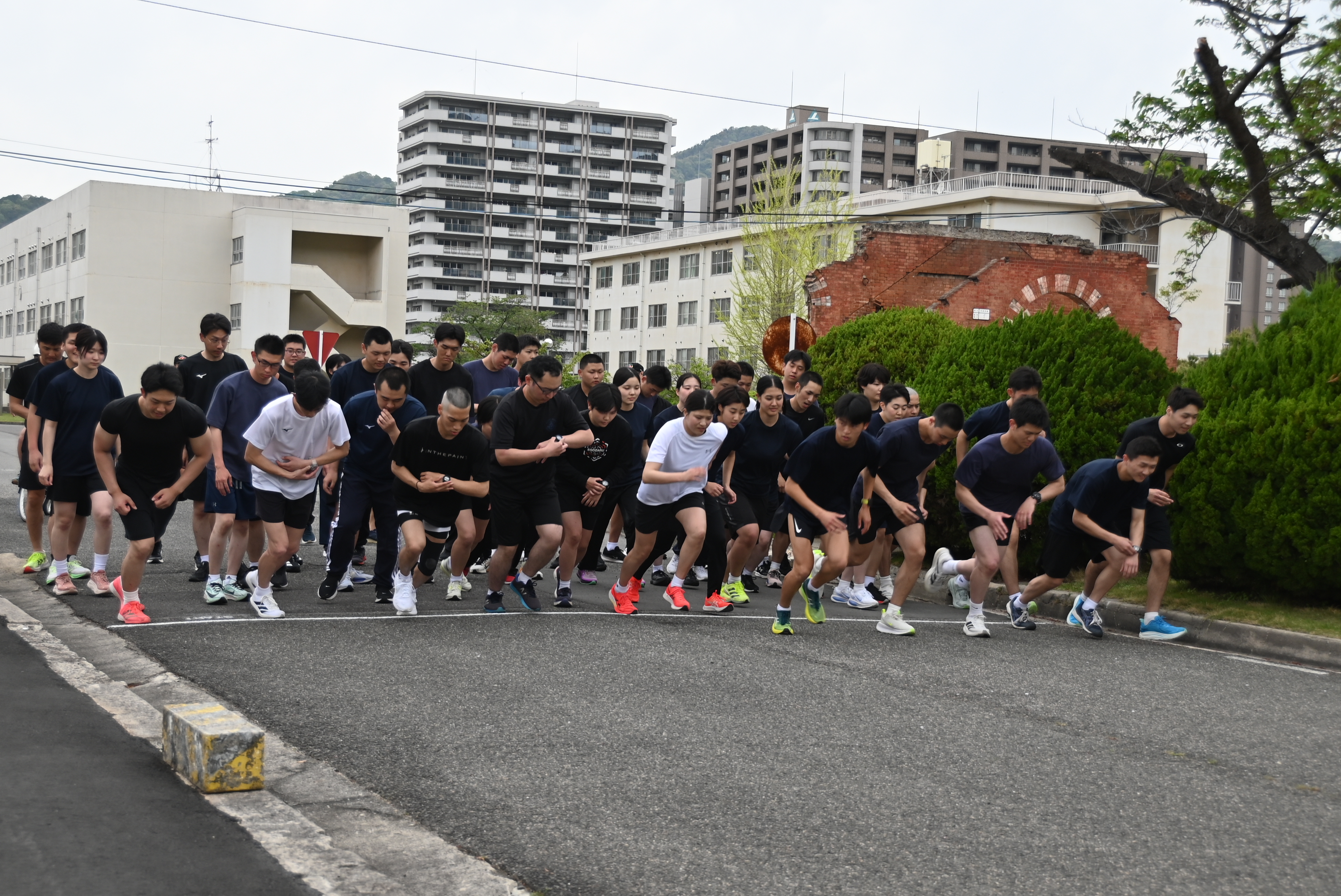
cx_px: 670
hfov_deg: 38.2
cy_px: 448
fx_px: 1938
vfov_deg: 26.0
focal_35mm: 52
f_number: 5.6
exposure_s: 1/250
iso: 200
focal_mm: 35
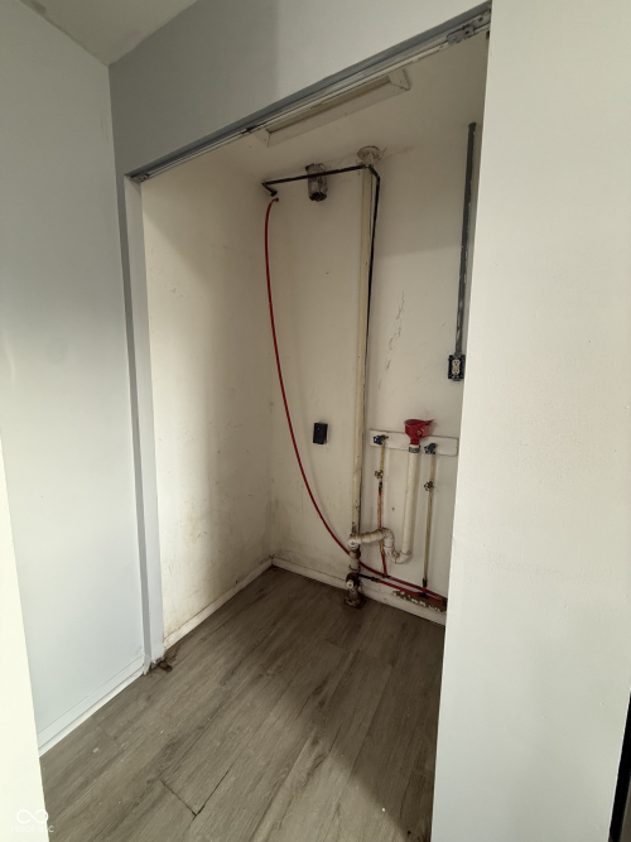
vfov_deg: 102.1
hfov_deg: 85.7
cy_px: 421
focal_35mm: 14
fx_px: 340
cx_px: 316
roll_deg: -1.1
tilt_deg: -7.4
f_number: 2.2
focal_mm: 2.22
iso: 250
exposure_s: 1/60
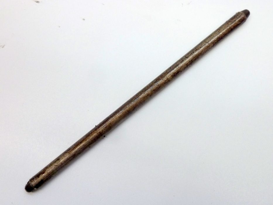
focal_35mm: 48
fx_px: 379
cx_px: 136
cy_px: 102
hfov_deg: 39.7
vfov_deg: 30.3
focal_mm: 7.9
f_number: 3.8
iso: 400
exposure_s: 1/25
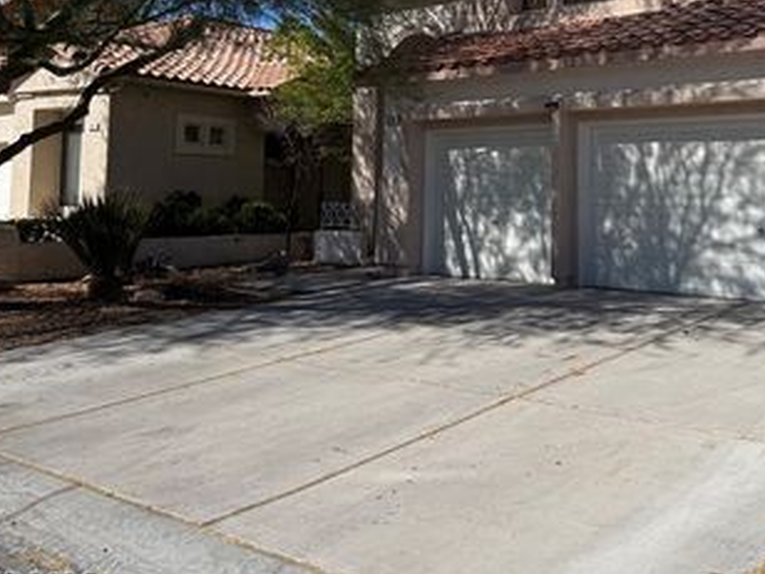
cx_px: 584
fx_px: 862
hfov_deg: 46.0
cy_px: 135
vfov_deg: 35.9
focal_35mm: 39
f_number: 1.78
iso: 80
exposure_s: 1/6711
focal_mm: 6.76
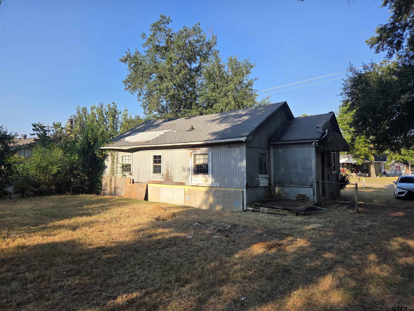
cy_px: 156
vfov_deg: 58.9
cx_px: 207
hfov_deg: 73.9
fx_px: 275
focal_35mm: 23
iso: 80
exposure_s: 1/2929
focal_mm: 5.4
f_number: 1.8
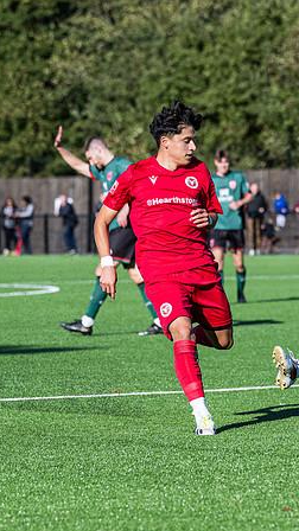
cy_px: 375
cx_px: 161
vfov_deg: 7.8
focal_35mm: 278
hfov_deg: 4.4
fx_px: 3918
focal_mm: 115
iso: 200
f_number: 4
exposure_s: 1/3200
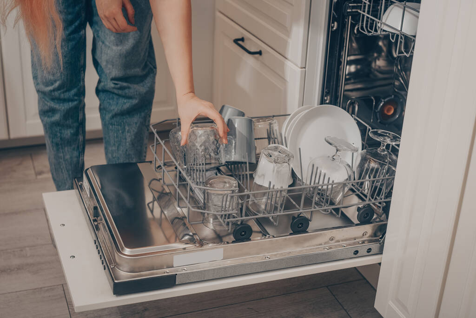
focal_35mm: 50
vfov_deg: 27.0
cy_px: 159
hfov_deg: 39.6
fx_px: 661
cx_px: 238
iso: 80
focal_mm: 50
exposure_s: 1/200
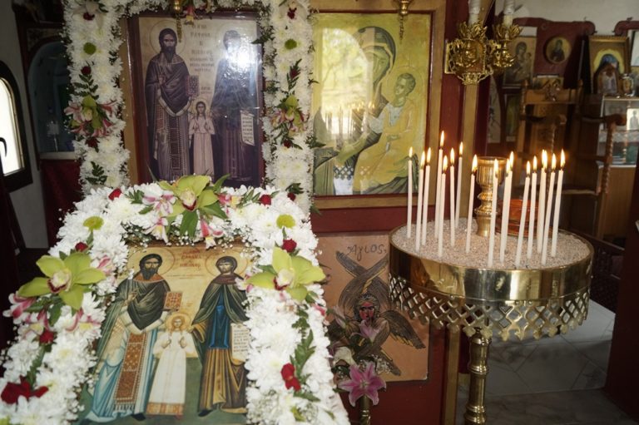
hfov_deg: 62.0
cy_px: 212
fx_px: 532
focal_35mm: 30
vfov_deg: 43.6
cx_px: 320
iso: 800
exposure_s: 1/160
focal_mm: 20
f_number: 3.5
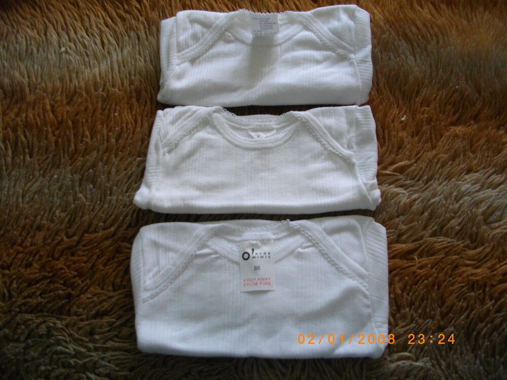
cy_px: 190
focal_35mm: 32
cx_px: 254
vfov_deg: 44.2
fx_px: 469
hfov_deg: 56.8
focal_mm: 5.7
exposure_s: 1/50
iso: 209
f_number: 2.9
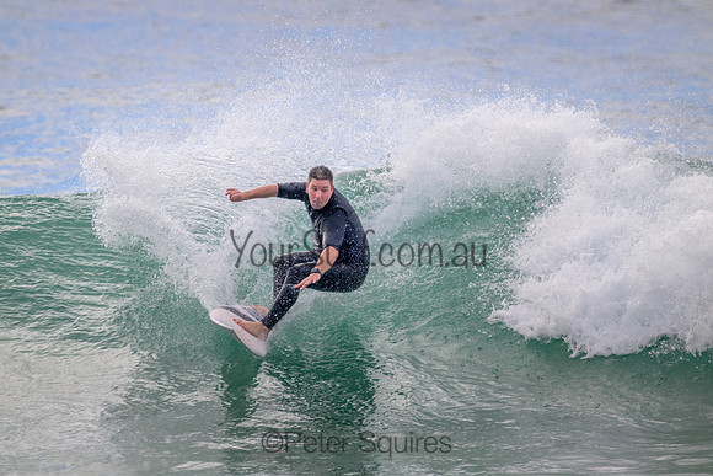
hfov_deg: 2.6
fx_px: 15847
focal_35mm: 800
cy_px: 238
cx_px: 356
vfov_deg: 1.7
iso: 1800
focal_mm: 800
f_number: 13
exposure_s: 1/2000
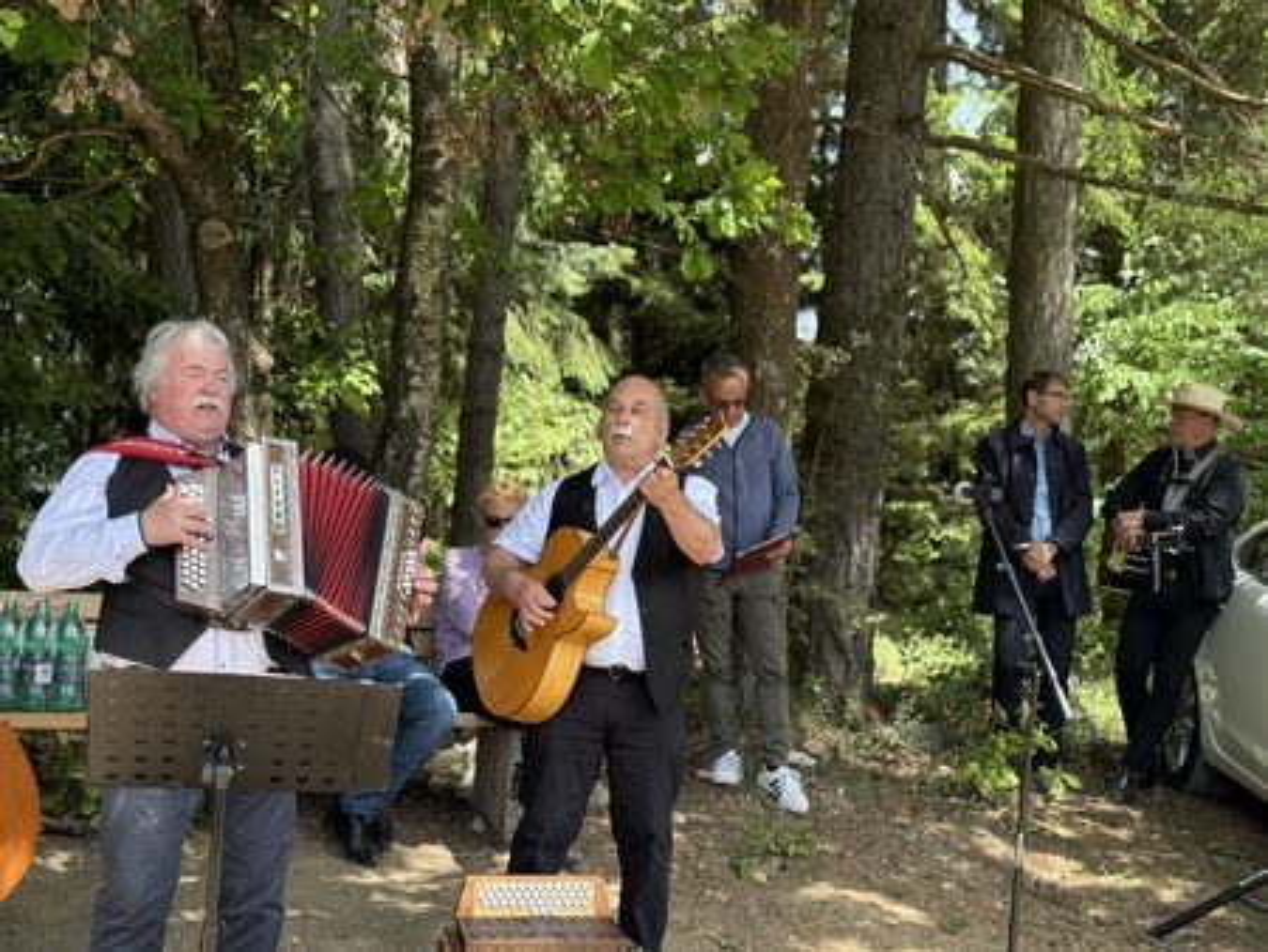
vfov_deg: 30.3
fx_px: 1759
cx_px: 634
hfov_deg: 39.6
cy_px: 476
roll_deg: -1.1
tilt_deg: +2.7
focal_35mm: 48
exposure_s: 1/951
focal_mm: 6.76
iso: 80
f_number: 1.78
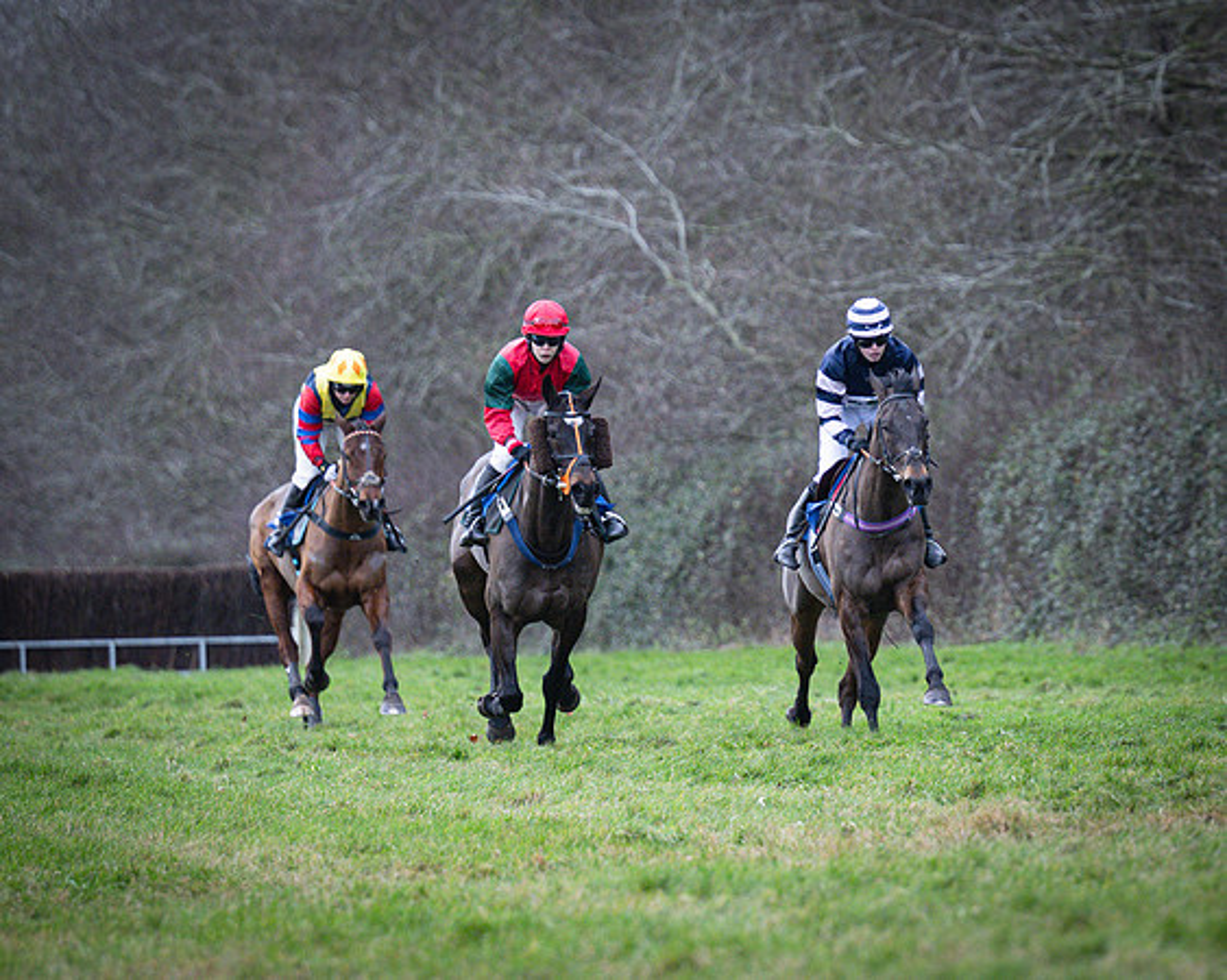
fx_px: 14208
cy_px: 318
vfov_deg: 4.0
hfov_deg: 4.9
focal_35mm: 391
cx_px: 918
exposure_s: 1/1600
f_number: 2.8
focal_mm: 150
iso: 800
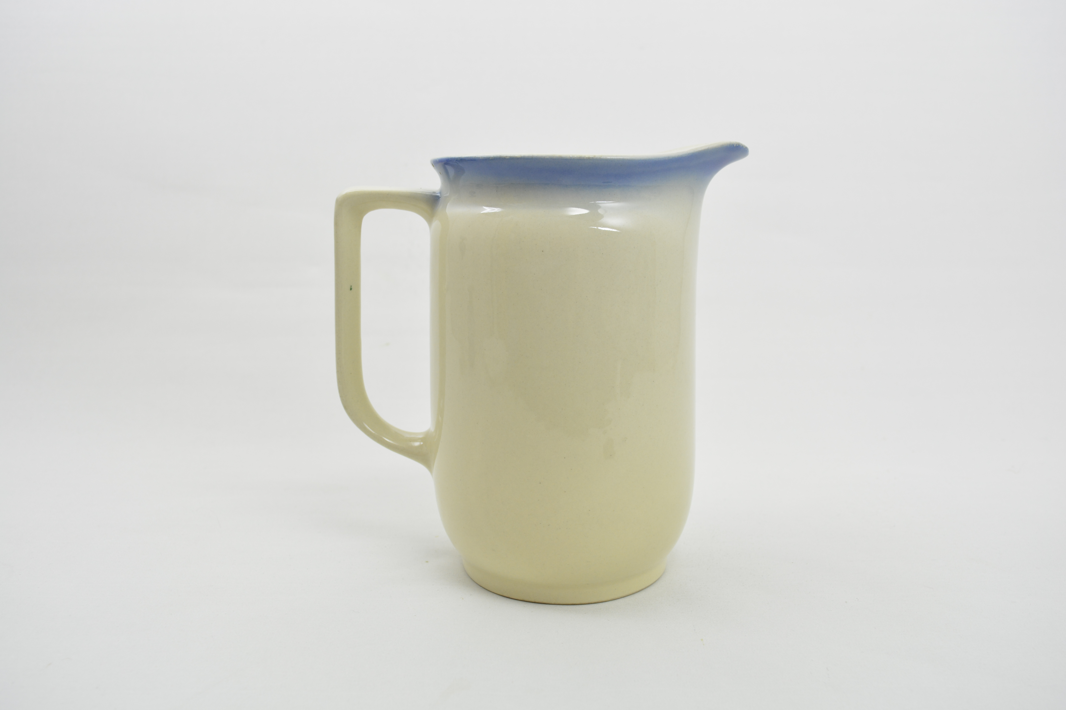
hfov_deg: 55.1
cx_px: 533
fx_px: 1022
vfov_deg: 38.4
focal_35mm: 34
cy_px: 355
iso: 400
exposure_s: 1/6
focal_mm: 23
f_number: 6.7
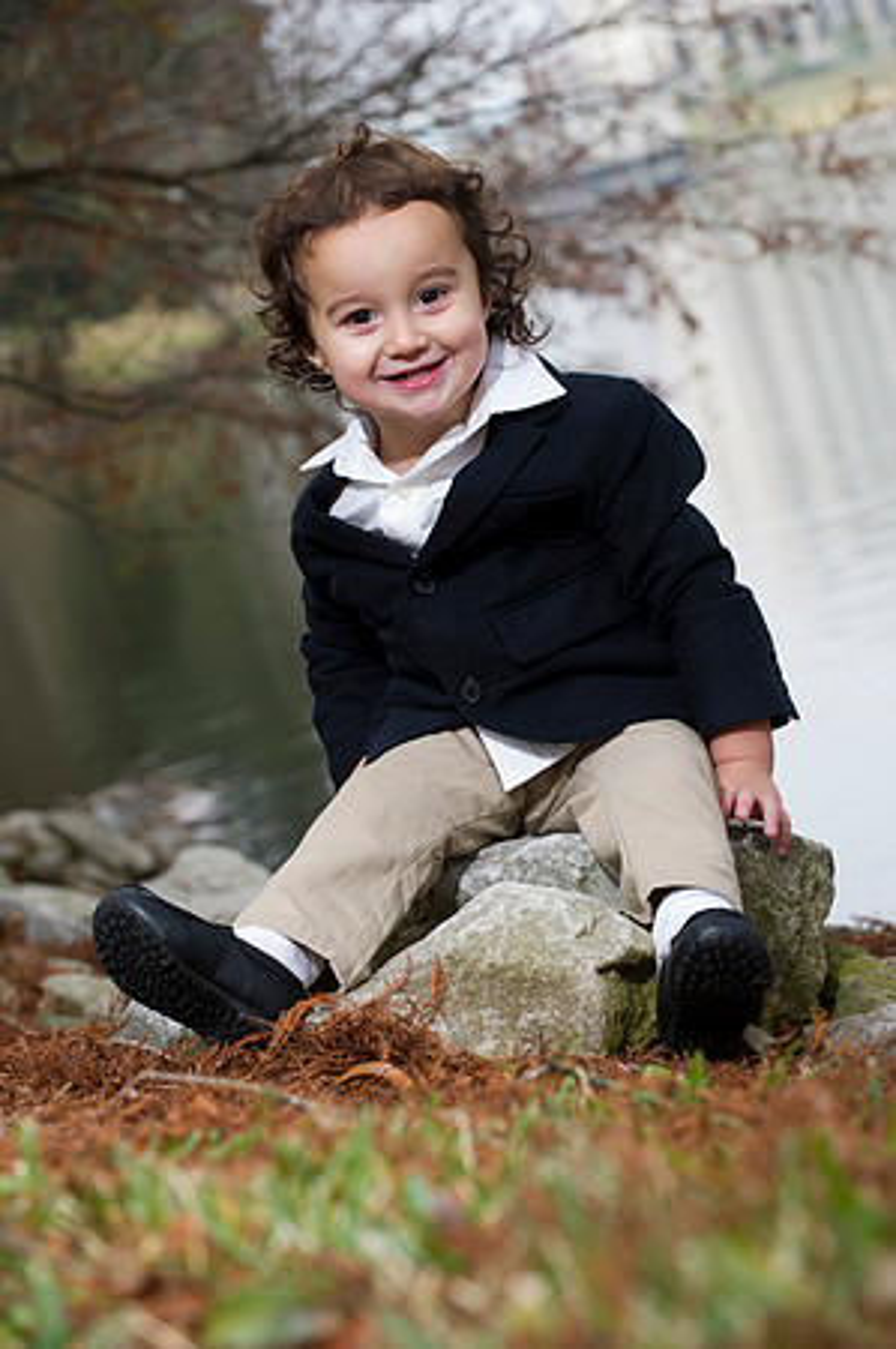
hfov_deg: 11.4
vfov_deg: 17.1
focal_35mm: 120
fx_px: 4490
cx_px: 448
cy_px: 674
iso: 640
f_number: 7.1
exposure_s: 1/250
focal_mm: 120
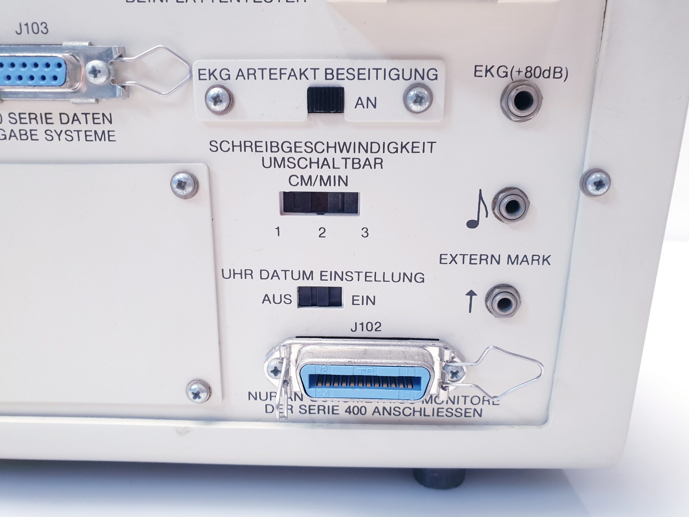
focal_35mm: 26
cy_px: 258
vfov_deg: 53.1
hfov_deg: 67.3
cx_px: 344
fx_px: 518
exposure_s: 1/50
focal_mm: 4.3
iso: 200
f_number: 2.4
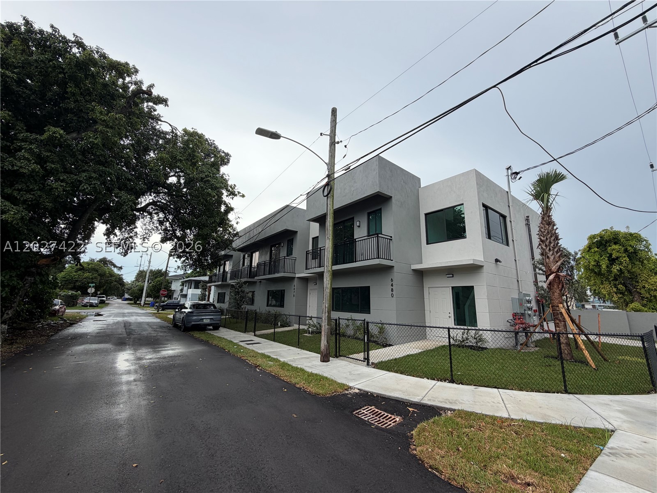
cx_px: 328
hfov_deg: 102.1
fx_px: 266
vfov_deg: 85.7
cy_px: 246
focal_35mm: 14
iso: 25
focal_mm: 2.22
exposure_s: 1/770
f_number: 2.2
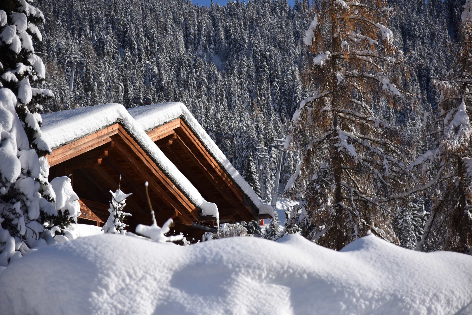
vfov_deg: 13.7
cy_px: 158
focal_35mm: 100
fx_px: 1312
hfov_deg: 20.4
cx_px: 236
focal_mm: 100
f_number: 4
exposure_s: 1/8000
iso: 400
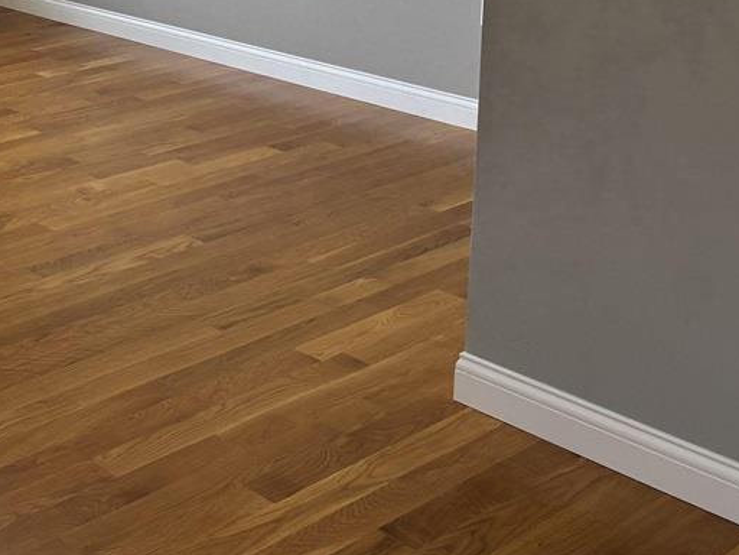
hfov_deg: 28.0
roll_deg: +0.9
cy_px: -66
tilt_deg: -9.8
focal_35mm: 65
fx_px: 1388
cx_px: -4
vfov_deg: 21.4
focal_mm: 5.96
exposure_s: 1/120
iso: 64
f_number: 1.6
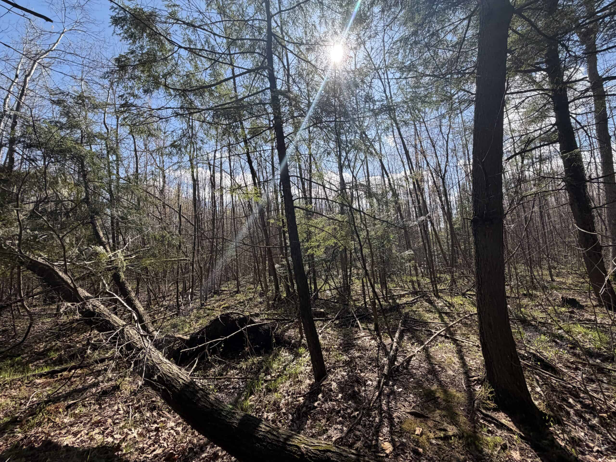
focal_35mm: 14
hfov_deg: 102.1
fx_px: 249
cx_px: 308
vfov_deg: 85.7
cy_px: 231
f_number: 2.2
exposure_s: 1/686
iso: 40
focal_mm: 2.22
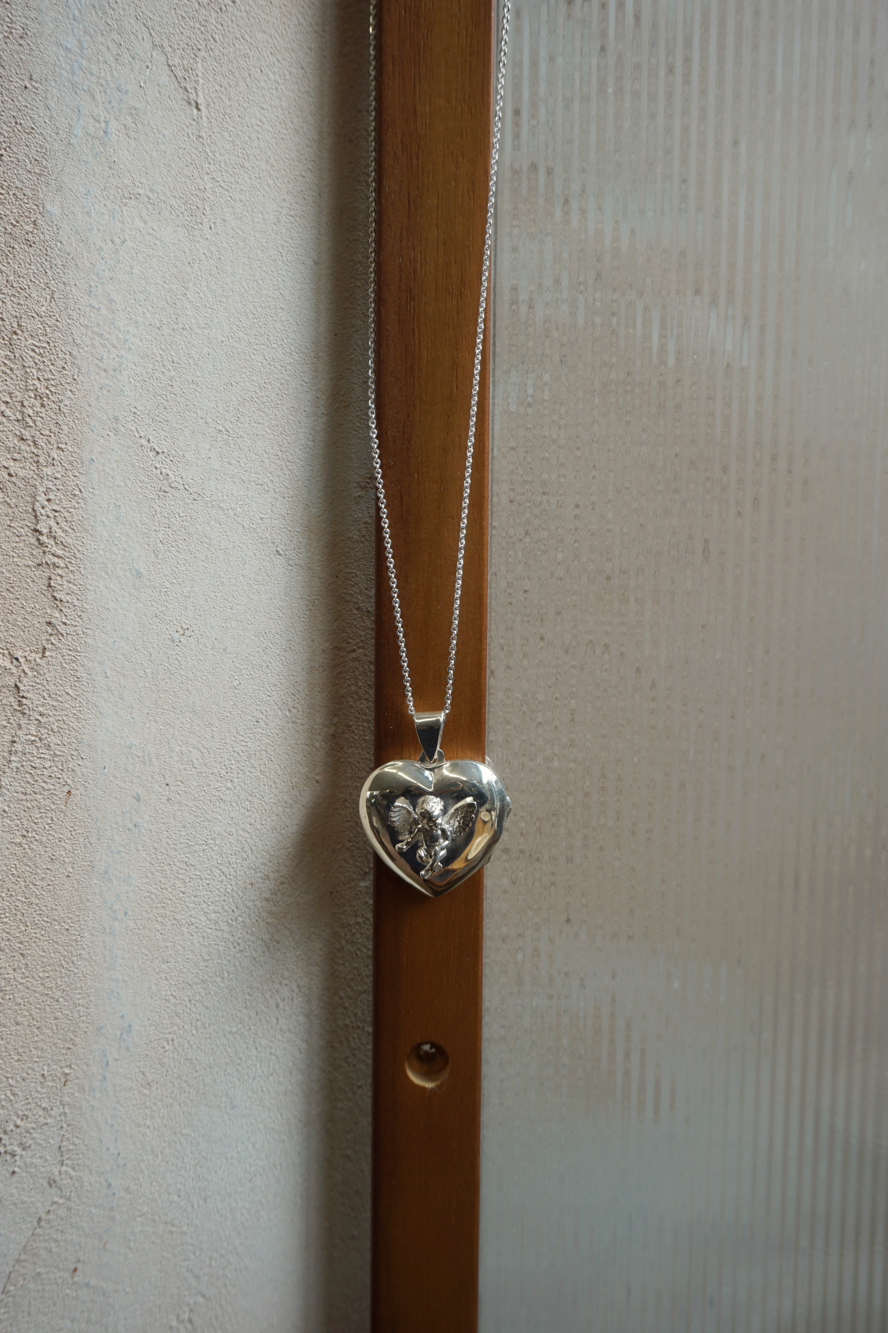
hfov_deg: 35.5
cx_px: 444
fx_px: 1387
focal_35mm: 38
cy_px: 666
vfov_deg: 51.3
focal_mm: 25
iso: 100
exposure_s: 1/80
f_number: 5.6
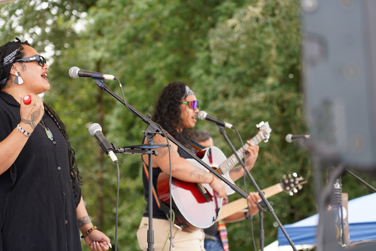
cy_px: 126
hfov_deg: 20.0
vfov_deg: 13.4
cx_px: 188
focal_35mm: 102
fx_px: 1065
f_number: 4
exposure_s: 1/160
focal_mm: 102
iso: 160
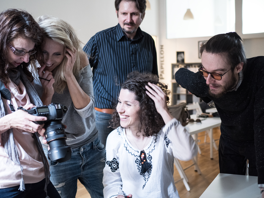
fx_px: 381
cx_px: 132
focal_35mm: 50
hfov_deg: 38.2
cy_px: 99
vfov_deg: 29.1
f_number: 1.8
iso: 1600
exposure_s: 1/60
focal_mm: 25
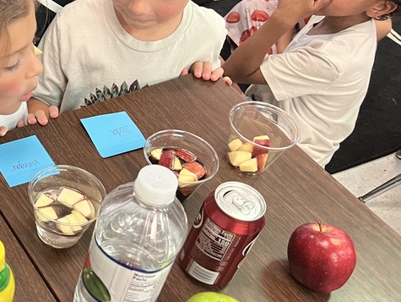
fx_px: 649
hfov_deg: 31.5
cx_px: -10
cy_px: 148
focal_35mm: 56
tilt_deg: -46.2
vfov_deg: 26.1
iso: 200
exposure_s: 1/60
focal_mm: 5.7
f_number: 1.5
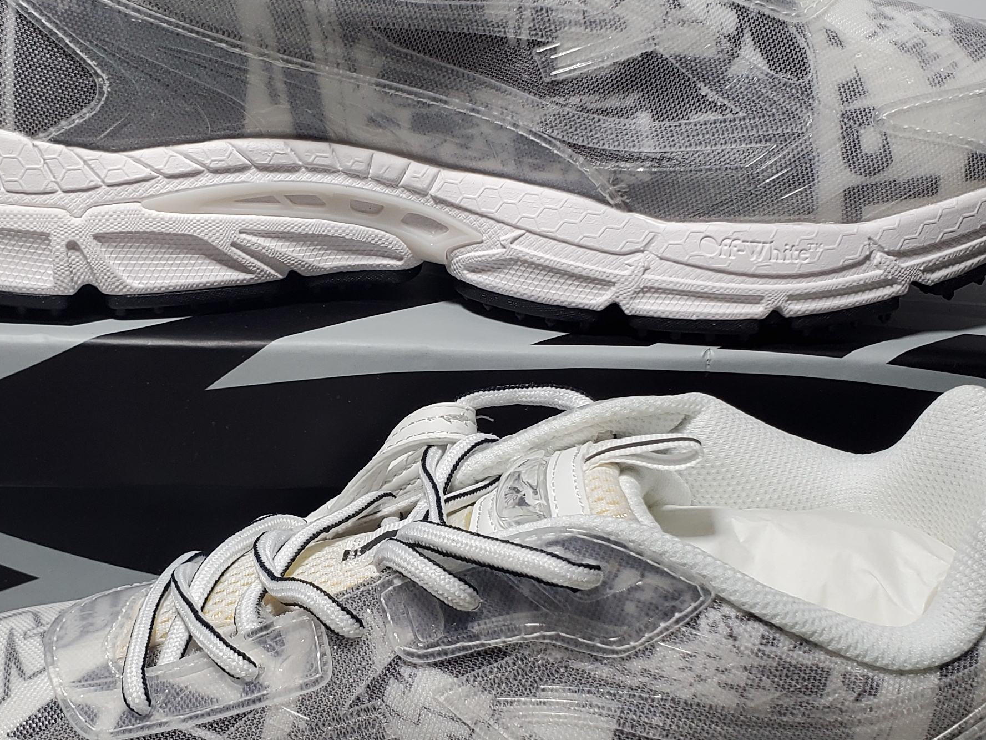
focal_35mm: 59
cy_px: 401
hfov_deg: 32.7
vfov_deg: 24.8
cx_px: 475
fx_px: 1681
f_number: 2.4
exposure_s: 1/205
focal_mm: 4.3
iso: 50
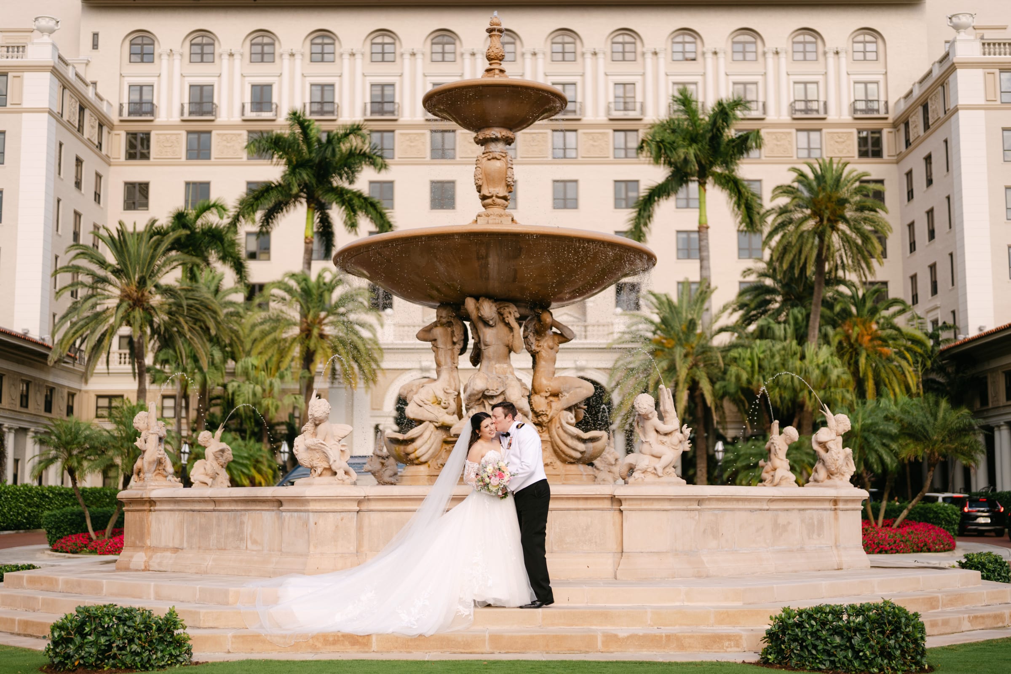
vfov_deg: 27.0
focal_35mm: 50
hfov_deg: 39.6
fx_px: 1404
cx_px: 506
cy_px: 337
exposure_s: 1/4000
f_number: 1.2
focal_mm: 50
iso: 100
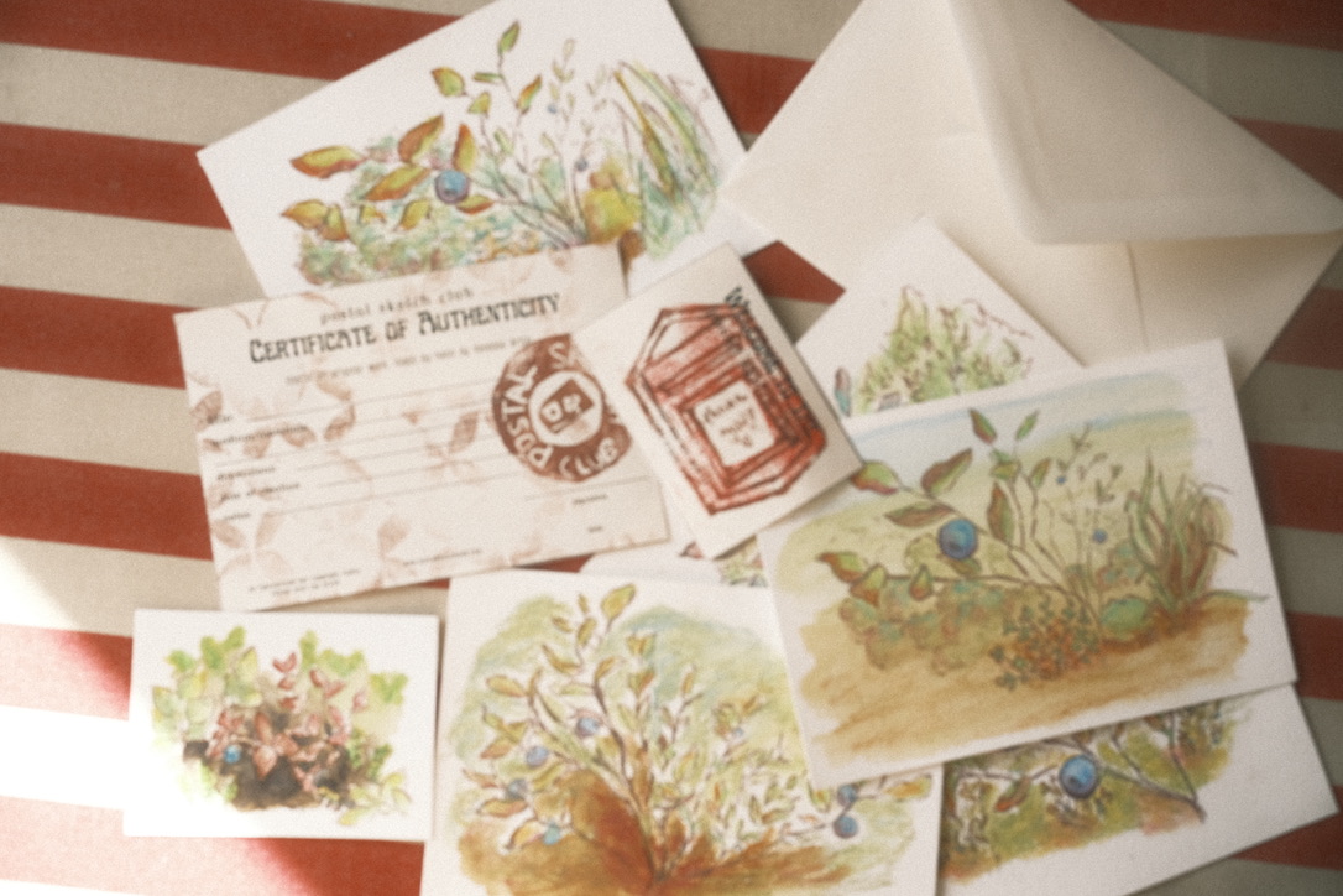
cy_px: 448
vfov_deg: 32.6
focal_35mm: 41
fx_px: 1529
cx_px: 672
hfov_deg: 47.4
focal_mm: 27
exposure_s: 1/60
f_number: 8
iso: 250
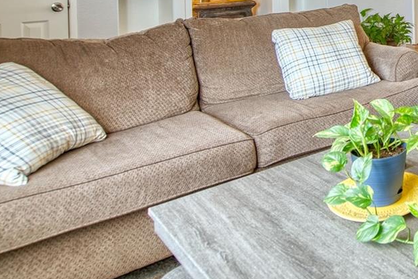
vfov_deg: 29.1
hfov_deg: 38.1
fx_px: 476
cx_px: 475
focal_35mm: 41
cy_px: -36
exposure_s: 1/50
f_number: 4
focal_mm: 16
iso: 500
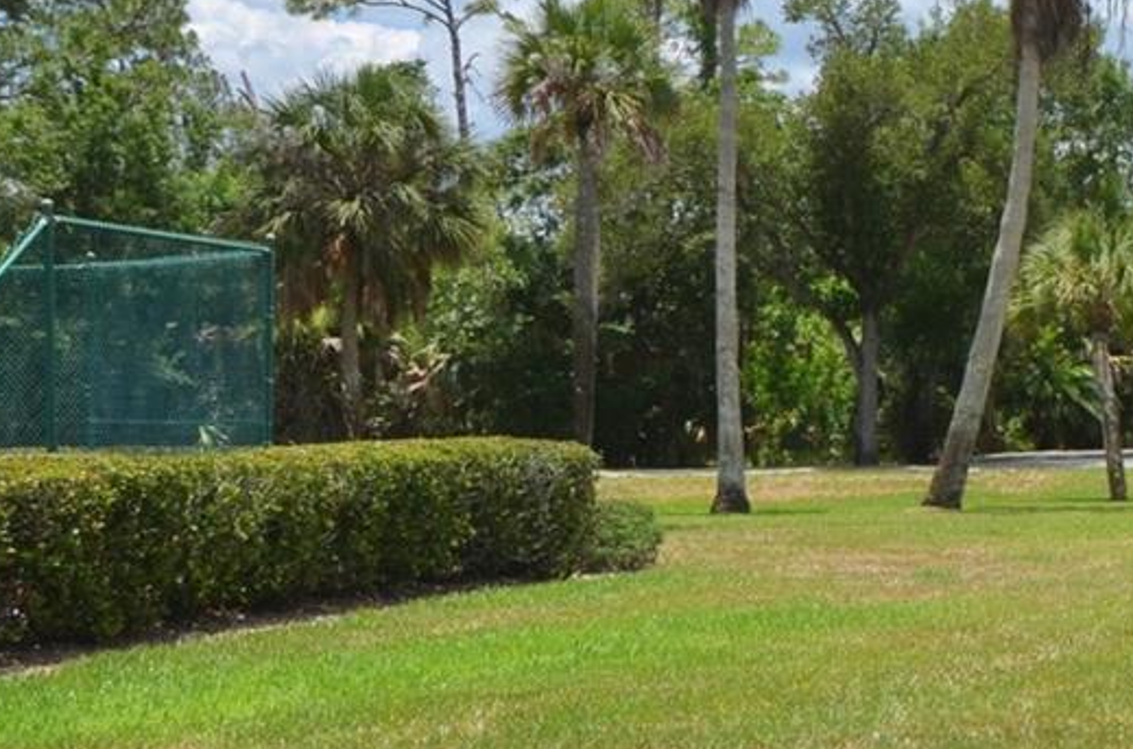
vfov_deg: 18.3
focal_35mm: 74
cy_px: 412
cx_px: 1718
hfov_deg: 22.4
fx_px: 2323
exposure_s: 1/320
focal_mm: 16
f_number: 9
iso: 100
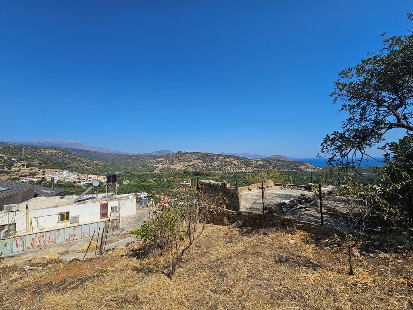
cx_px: 206
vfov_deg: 89.9
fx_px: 155
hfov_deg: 106.2
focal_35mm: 13
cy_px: 155
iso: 50
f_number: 2.2
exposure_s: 1/3363
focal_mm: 2.2
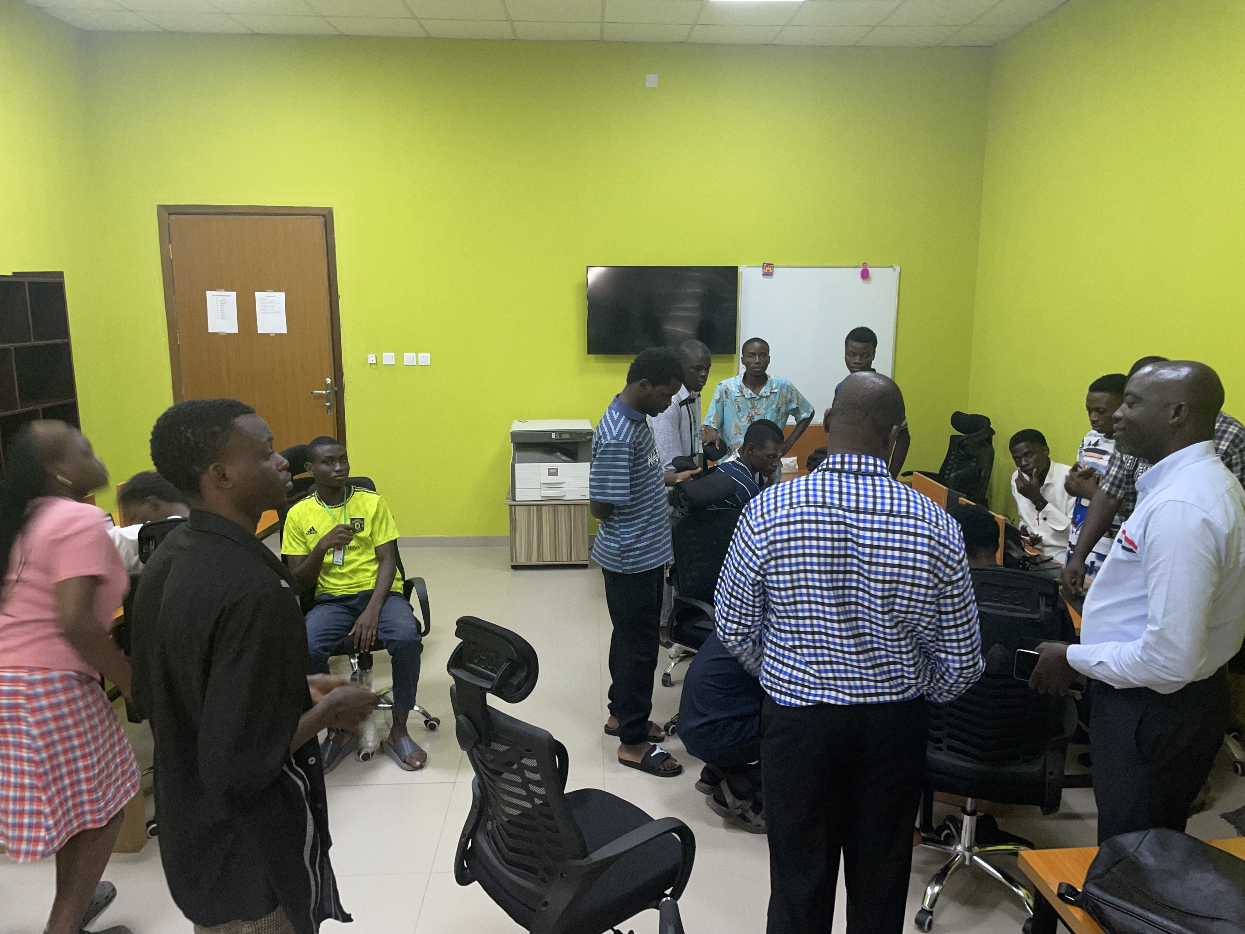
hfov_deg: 67.3
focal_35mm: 26
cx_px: 622
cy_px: 467
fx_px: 935
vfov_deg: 53.1
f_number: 1.6
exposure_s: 1/17
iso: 64
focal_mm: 4.2
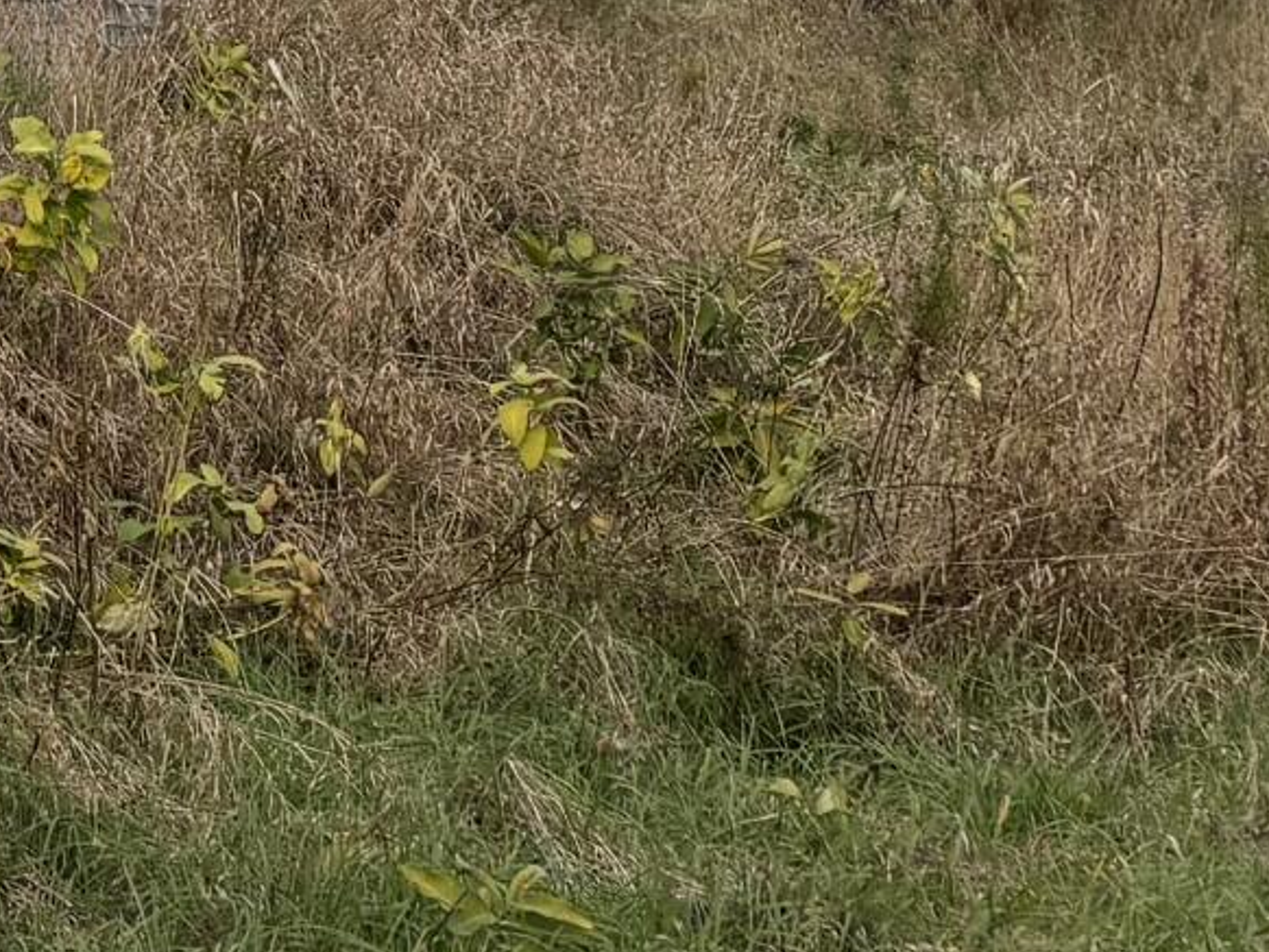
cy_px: -1250
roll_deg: -1.9
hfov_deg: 14.0
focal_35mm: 134
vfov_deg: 9.9
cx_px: -493
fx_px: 4914
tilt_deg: +19.2
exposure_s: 1/4630
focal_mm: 5.96
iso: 50
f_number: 1.6
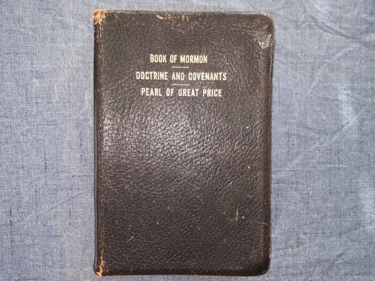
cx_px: 188
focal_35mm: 28
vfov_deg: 49.7
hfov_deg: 63.4
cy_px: 140
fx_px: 303
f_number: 1.7
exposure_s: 1/60
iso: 50
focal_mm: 3.7
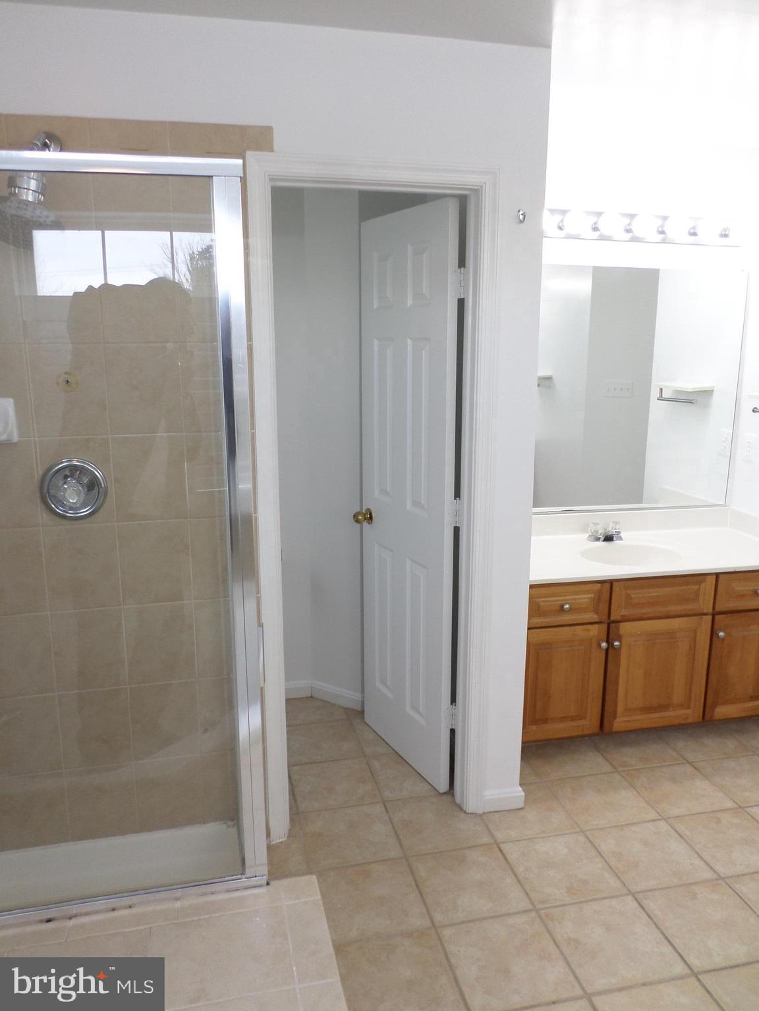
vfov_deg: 69.4
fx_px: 731
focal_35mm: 25
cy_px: 506
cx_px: 380
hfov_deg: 54.9
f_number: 2.5
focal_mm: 4.5
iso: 80
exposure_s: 1/45
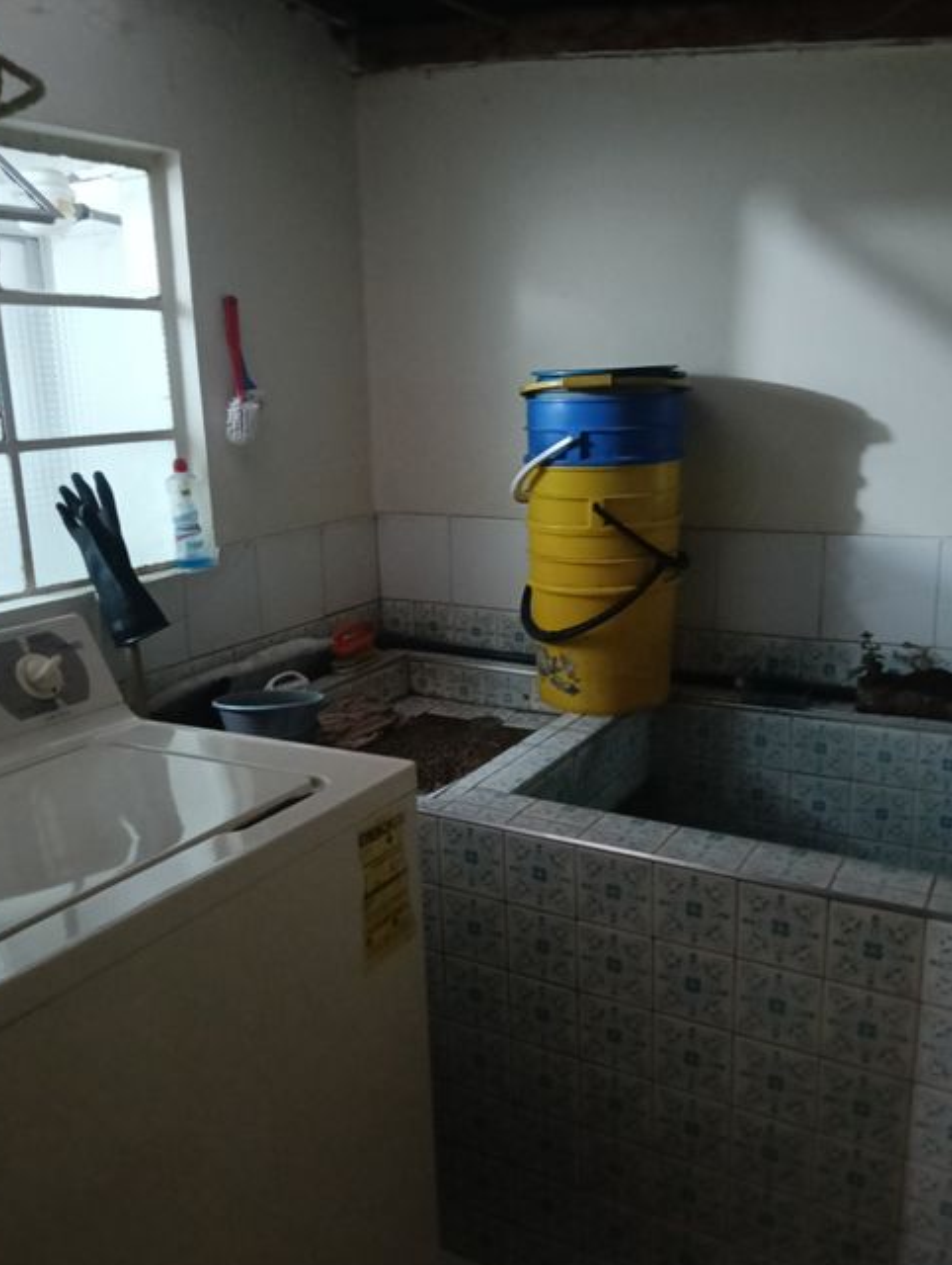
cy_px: 654
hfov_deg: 49.9
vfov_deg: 63.4
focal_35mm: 28
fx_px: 1024
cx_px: 466
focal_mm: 3.98
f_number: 1.8
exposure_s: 1/17.1
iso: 1600
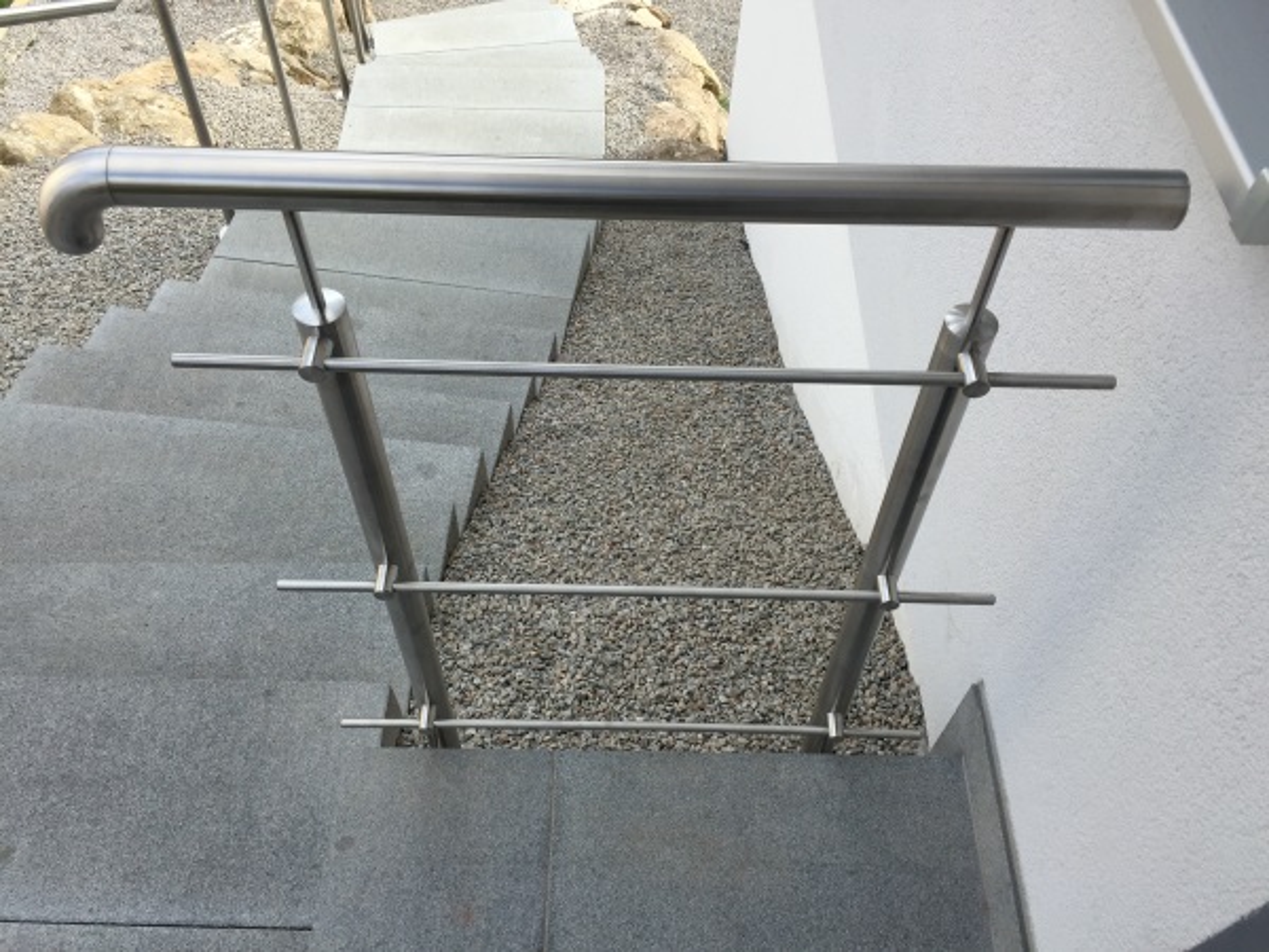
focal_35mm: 29
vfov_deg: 48.2
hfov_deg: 61.7
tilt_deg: -54.6
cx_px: 634
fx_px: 1063
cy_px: 476
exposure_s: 1/694
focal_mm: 4.15
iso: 32
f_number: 2.2
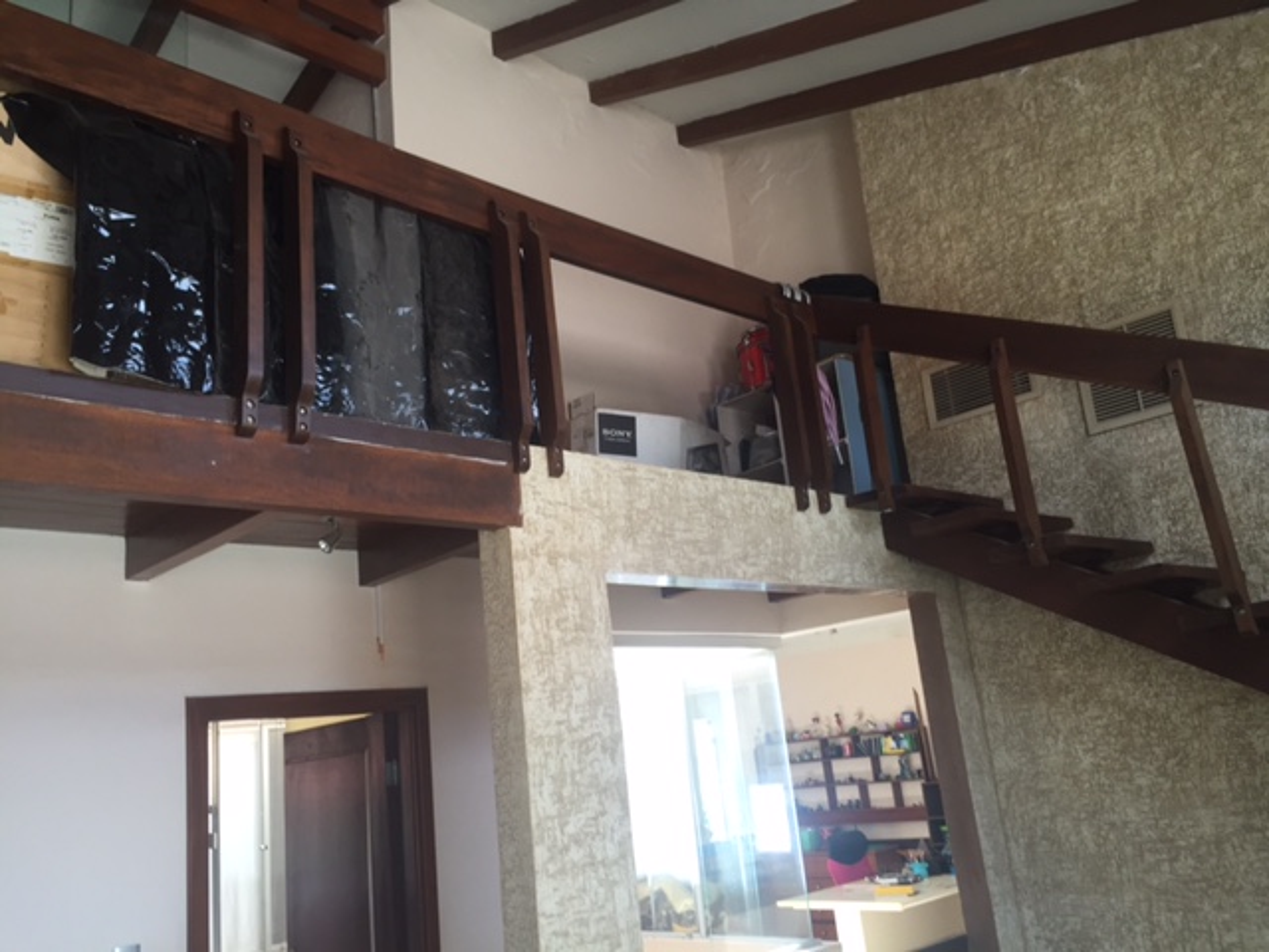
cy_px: 476
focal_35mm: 29
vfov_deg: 48.2
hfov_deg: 61.7
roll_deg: +4.9
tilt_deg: +14.0
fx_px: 1063
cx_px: 634
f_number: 2.2
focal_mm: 4.15
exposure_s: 1/100
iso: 50
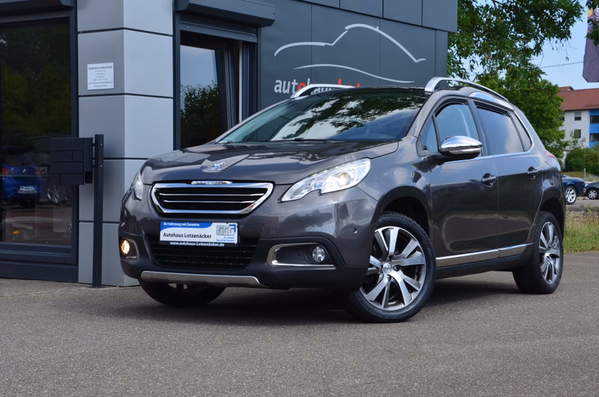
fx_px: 1121
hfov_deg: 29.9
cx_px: 300
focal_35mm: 68
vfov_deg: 20.1
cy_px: 198
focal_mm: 45
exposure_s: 1/125
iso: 140
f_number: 11
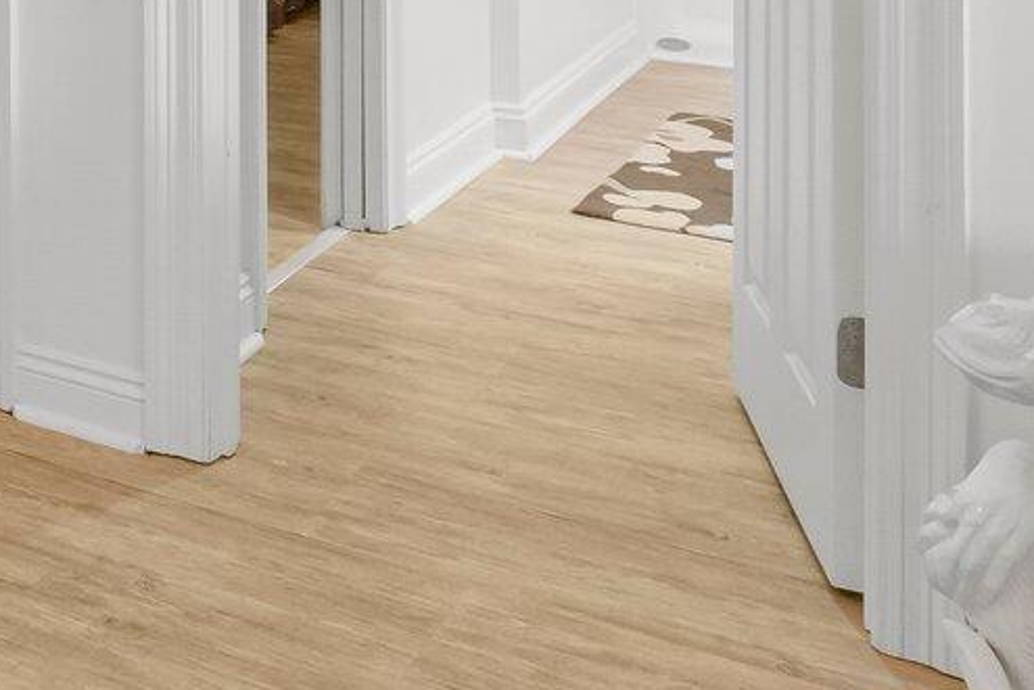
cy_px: -323
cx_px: -648
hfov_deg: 23.4
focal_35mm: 62
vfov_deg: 19.3
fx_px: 1781
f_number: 9
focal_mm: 10
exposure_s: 1/13
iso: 400
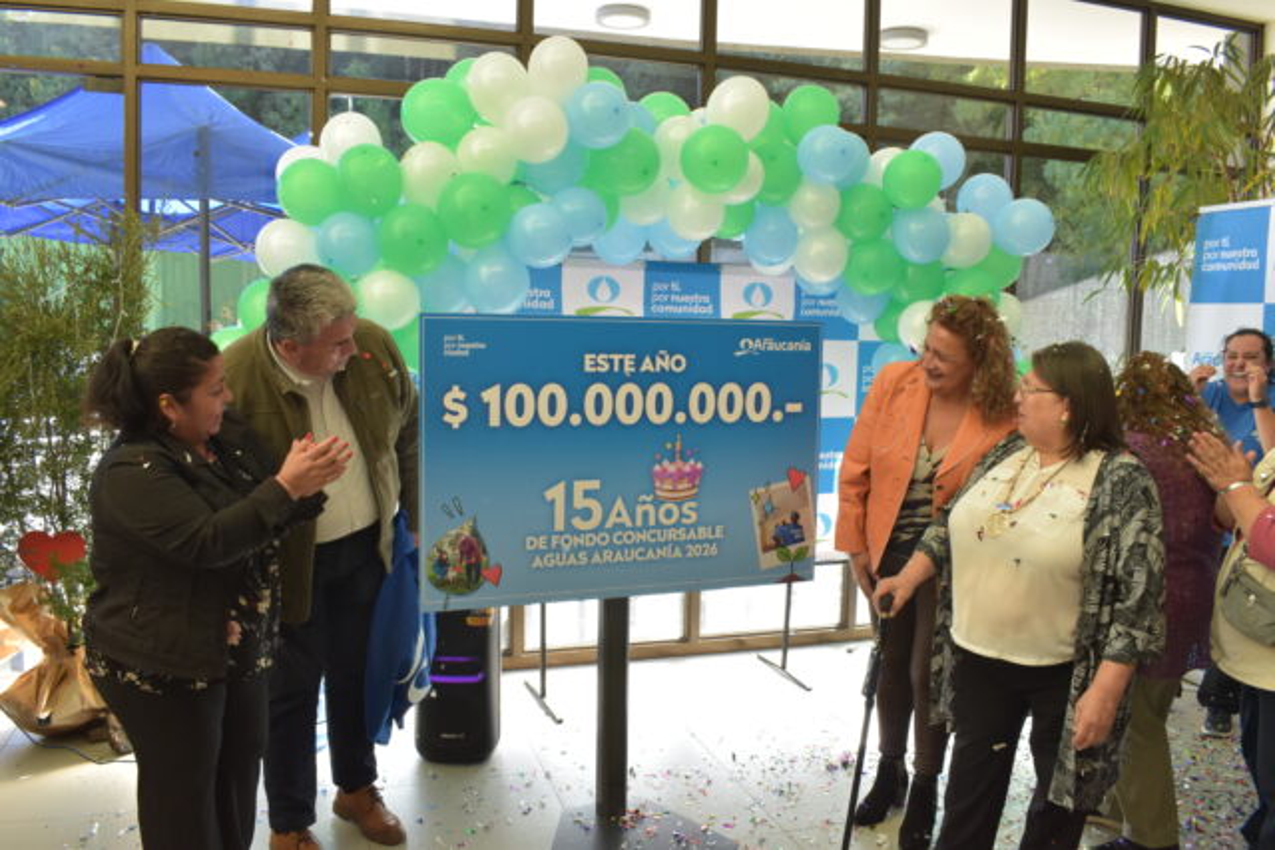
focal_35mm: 27
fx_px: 956
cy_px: 425
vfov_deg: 48.0
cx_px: 638
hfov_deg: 67.4
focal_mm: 18
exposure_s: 1/125
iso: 800
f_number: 9
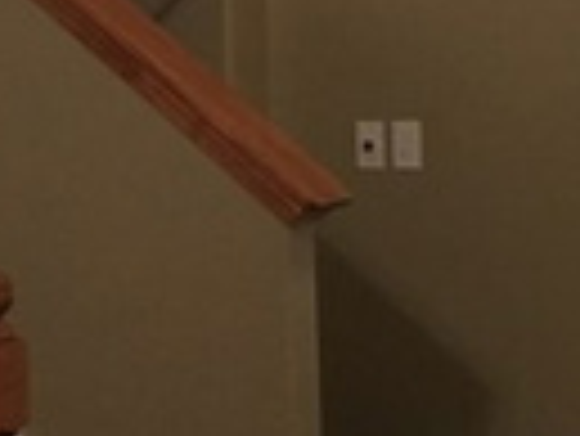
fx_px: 2415
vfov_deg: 10.3
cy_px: 49
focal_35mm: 144
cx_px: -13
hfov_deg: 13.5
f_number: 2.2
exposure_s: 1/24
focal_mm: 4.15
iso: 200
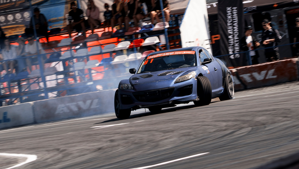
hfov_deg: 6.5
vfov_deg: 3.7
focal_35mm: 332
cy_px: 95
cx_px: 133
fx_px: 2635
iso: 100
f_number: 13
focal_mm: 140
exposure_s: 1/125
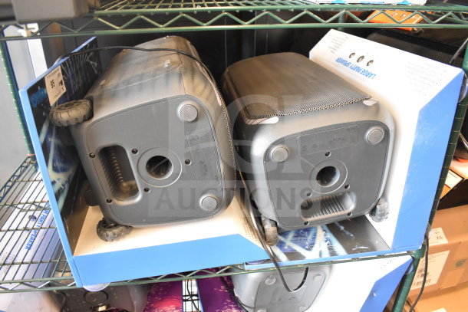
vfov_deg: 48.0
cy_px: 156
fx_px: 351
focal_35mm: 27
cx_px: 234
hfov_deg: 67.4
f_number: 3.5
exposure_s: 1/30
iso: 2500
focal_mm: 18
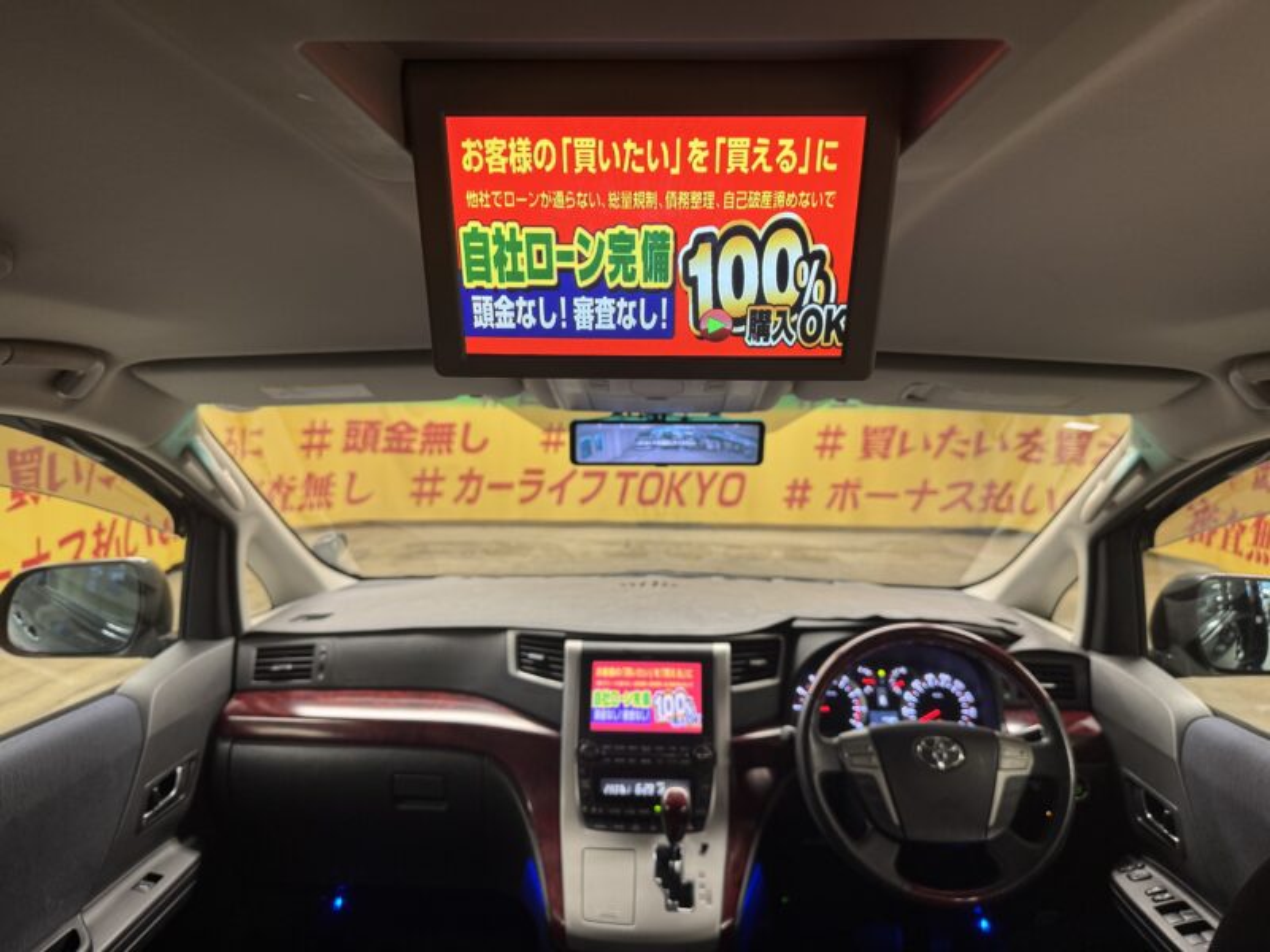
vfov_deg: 56.8
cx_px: 635
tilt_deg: -5.3
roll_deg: -0.6
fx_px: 881
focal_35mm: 24
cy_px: 476
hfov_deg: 71.6
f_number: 1.78
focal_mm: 6.76
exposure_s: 1/60
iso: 160
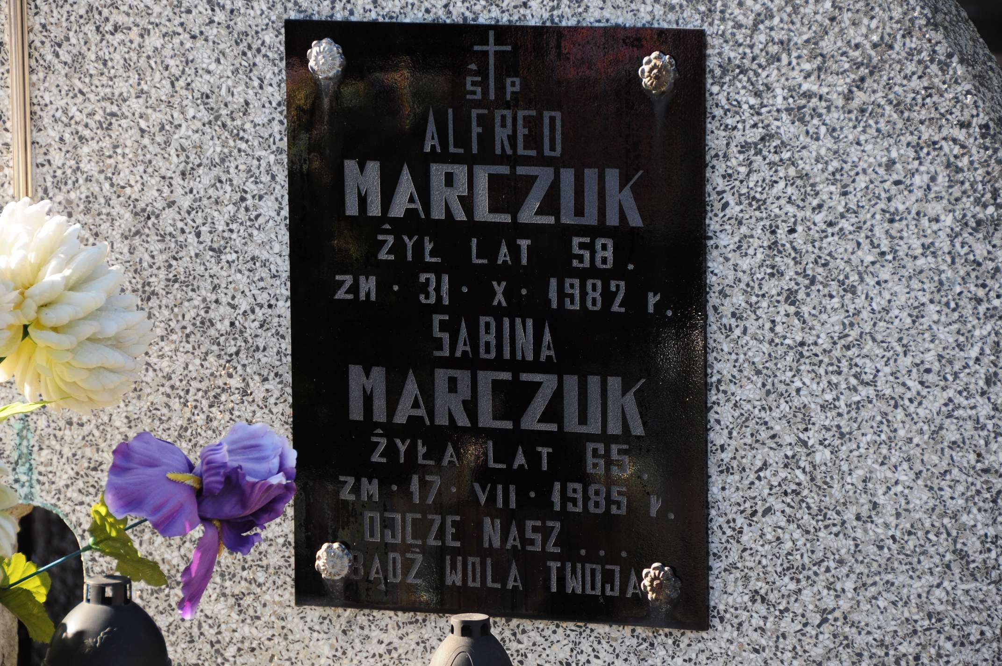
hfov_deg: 10.2
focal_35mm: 202
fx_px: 5629
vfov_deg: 6.8
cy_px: 333
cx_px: 501
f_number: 7.1
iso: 320
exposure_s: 1/320
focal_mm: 135
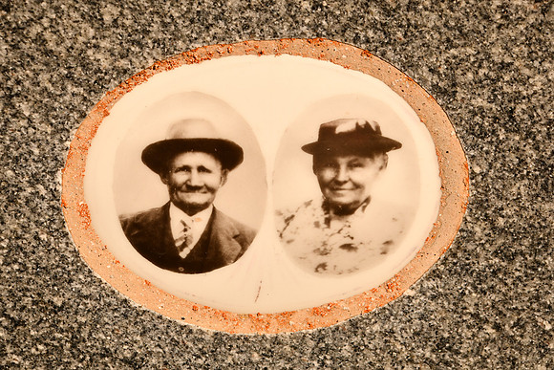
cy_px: 185
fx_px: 5772
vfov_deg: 3.7
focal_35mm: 375
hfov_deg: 5.5
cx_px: 277
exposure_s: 1/125
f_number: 22
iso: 100
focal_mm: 250
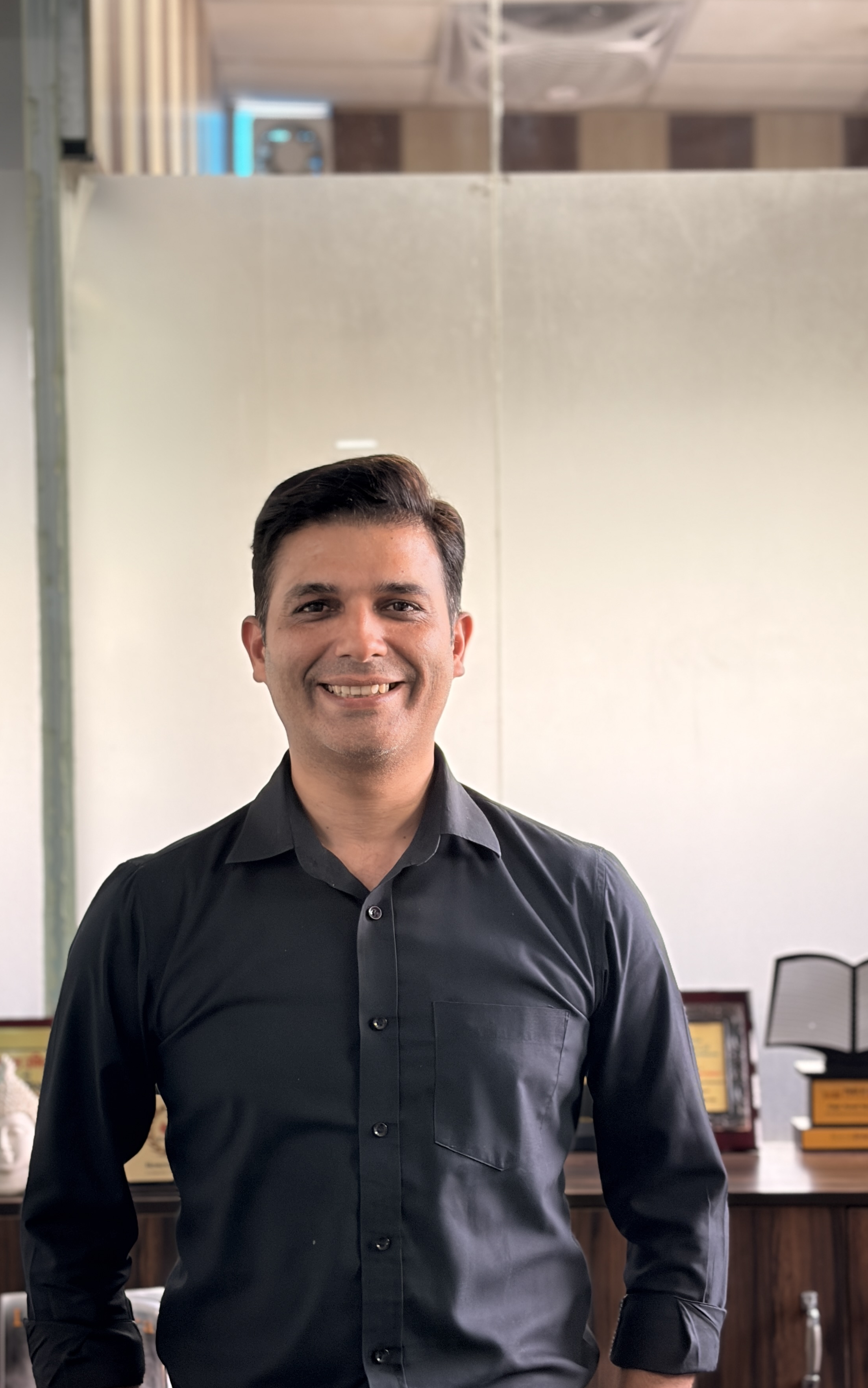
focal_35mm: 63
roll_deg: +0.7
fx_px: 2385
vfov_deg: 32.4
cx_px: 378
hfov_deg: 20.6
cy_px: 766
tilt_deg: -1.9
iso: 50
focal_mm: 5.96
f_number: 1.6
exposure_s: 1/50
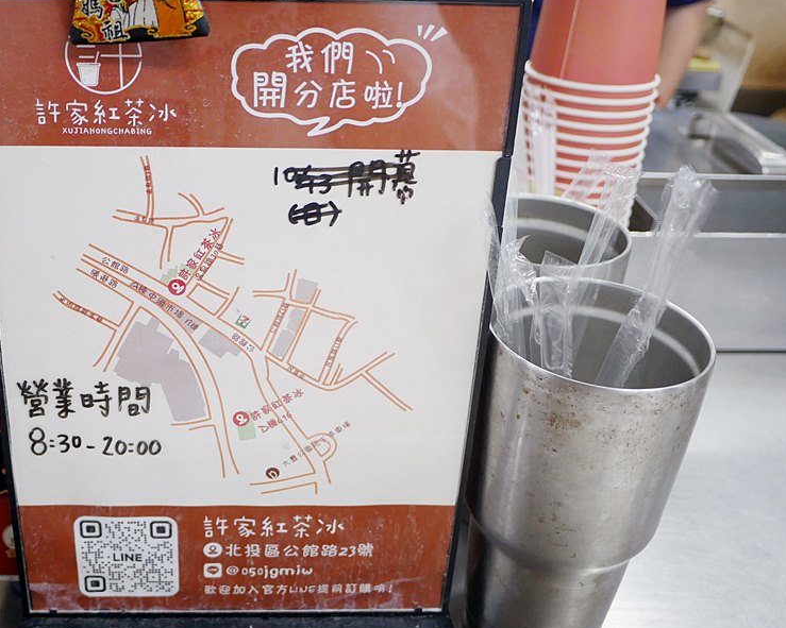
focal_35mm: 37
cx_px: 258
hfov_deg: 48.2
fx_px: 861
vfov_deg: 40.1
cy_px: 311
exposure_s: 1/60
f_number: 2.5
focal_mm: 14
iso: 400
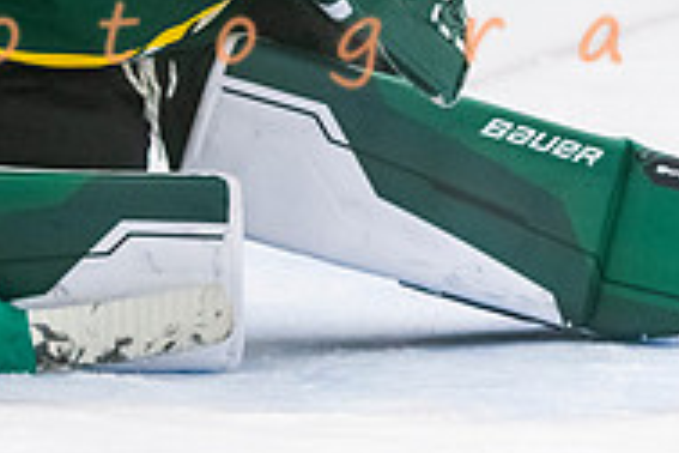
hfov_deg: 4.2
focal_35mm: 493
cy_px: -101
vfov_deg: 2.8
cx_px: 432
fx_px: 9298
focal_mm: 105
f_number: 3.2
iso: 2500
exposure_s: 1/640
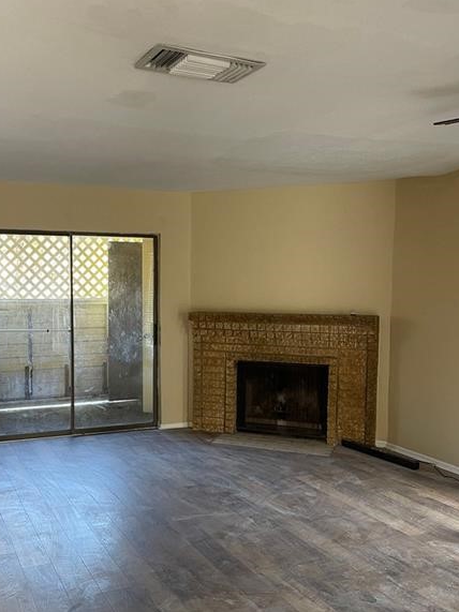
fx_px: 619
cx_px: 162
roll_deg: +0.1
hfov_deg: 40.3
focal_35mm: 35
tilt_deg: -5.8
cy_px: 333
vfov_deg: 52.6
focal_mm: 5.1
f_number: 1.6
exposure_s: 1/60
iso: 200
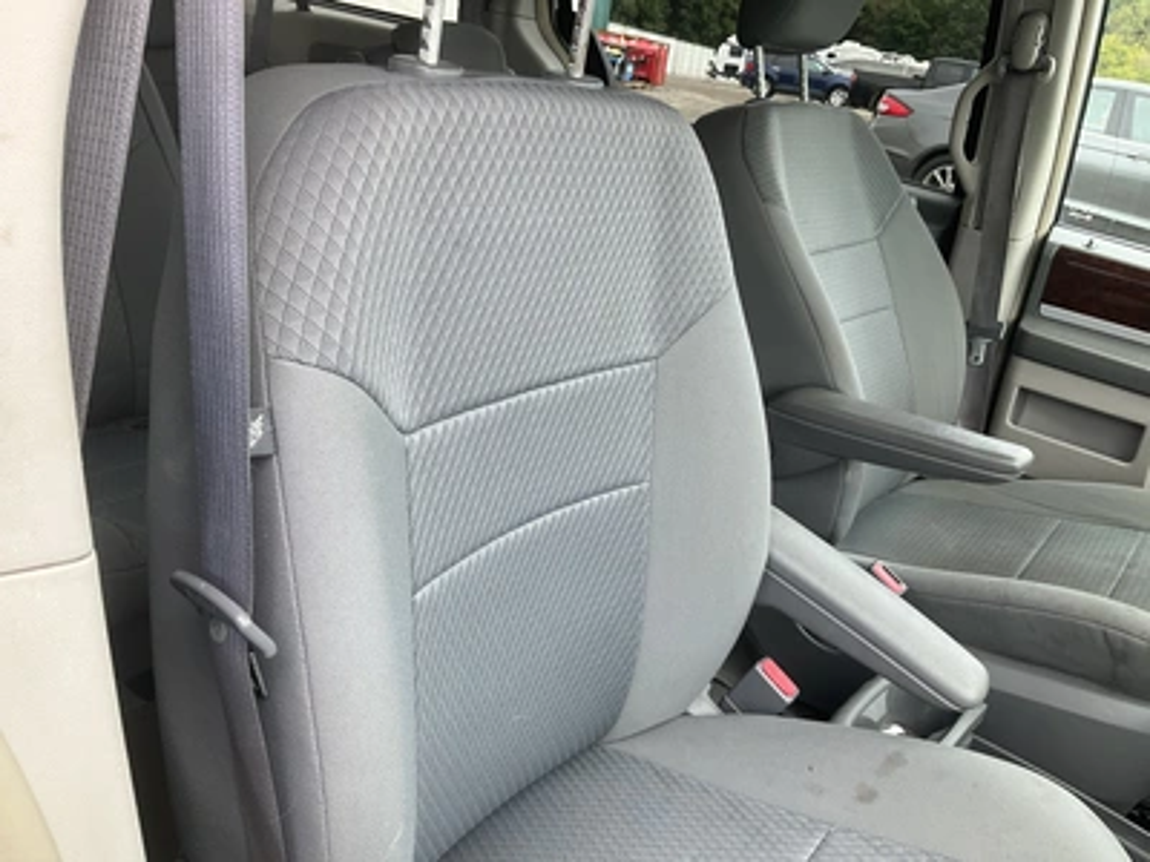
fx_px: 963
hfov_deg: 61.7
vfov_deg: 48.2
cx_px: 575
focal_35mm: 29
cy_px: 431
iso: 20
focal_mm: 3
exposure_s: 1/122
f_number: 1.8
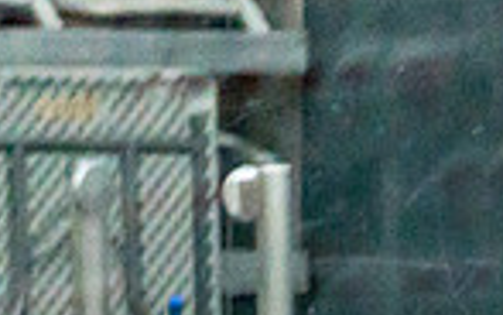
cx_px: 1056
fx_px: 17375
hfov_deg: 1.7
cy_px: 929
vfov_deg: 1.0
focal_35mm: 1267
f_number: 2.8
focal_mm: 200
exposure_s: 1/1250
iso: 3200
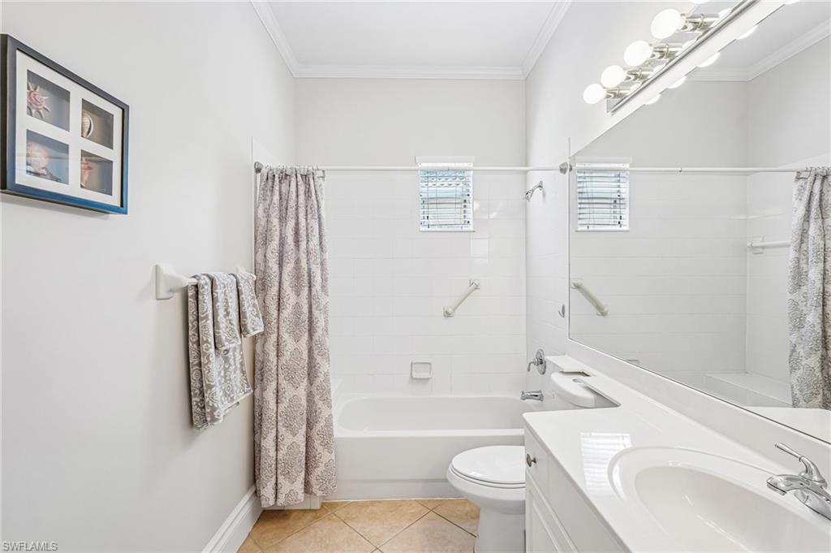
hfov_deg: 96.8
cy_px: 276
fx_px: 369
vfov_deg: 73.7
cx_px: 416
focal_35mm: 16
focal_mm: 16
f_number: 8
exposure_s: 1/30
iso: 400
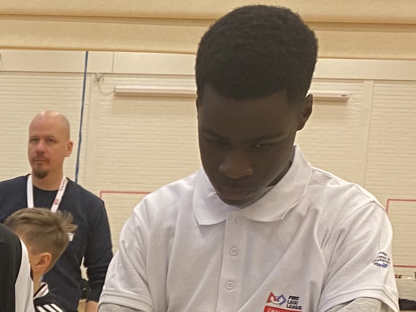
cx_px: -118
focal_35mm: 106
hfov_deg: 17.4
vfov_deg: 13.1
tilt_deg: -11.1
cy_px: 488
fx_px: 1274
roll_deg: -2.2
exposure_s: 1/50
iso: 80
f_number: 1.8
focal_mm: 4.25
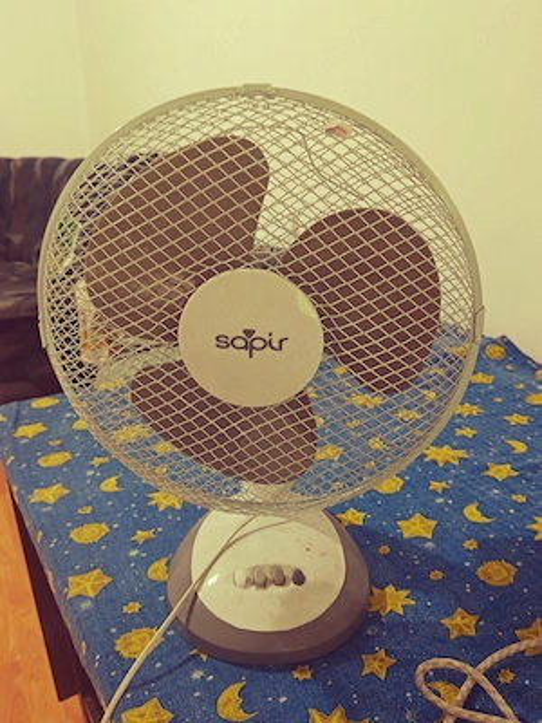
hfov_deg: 46.8
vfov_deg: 60.0
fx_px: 626
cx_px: 271
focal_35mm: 30
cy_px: 362
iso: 3633
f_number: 1.75
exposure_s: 1/25
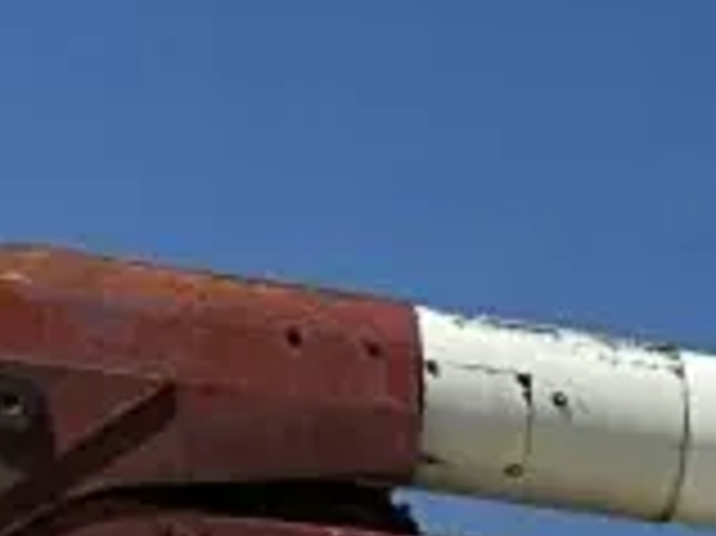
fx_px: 2997
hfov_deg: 11.9
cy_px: 1279
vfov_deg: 9.2
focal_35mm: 145
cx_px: 1509
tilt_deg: +1.6
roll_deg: +1.8
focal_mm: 6.86
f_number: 1.78
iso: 80
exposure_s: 1/10753
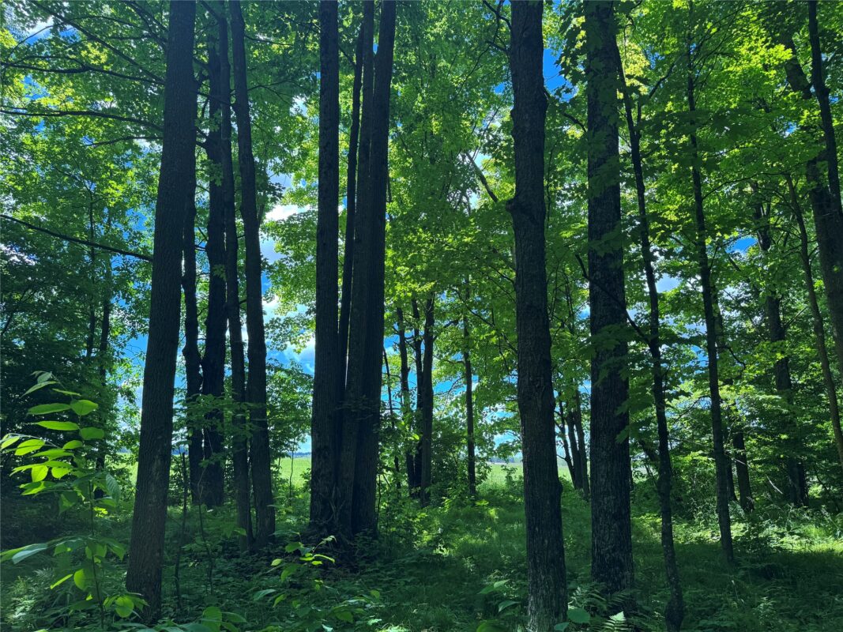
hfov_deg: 71.6
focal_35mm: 24
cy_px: 316
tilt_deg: +13.7
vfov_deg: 56.8
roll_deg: -2.2
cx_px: 422
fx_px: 584
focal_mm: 6.76
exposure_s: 1/553
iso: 80
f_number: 1.78
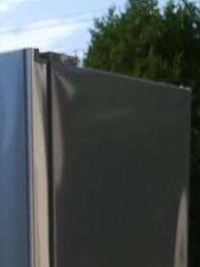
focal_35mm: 118
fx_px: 910
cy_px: 482
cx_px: -106
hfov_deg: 11.9
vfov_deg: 14.6
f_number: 2.2
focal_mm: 3.83
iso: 50
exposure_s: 1/870
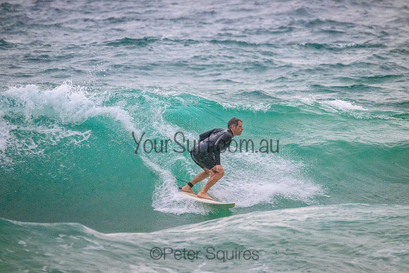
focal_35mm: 600
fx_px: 6818
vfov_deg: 2.3
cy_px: 136
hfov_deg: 3.4
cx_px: 204
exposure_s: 1/2000
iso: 10000
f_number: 11
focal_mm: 600
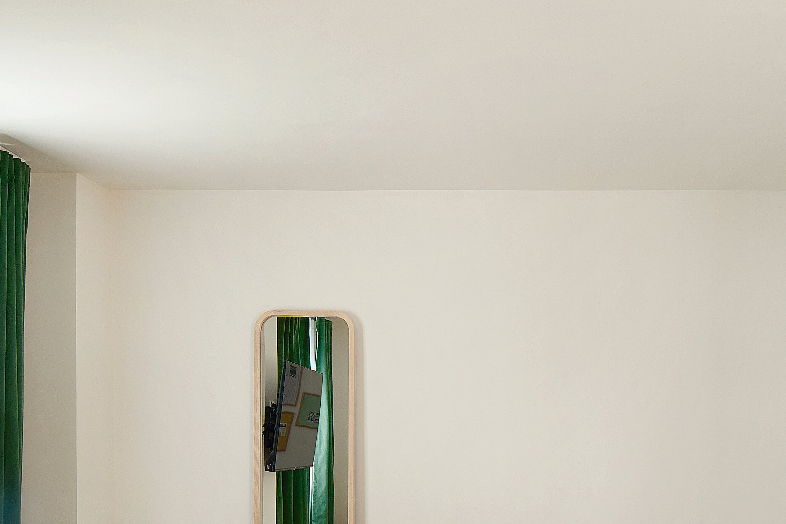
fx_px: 1179
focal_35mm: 54
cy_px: 504
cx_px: 597
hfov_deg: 36.0
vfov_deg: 24.1
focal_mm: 17
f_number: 11
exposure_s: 1/8
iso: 200
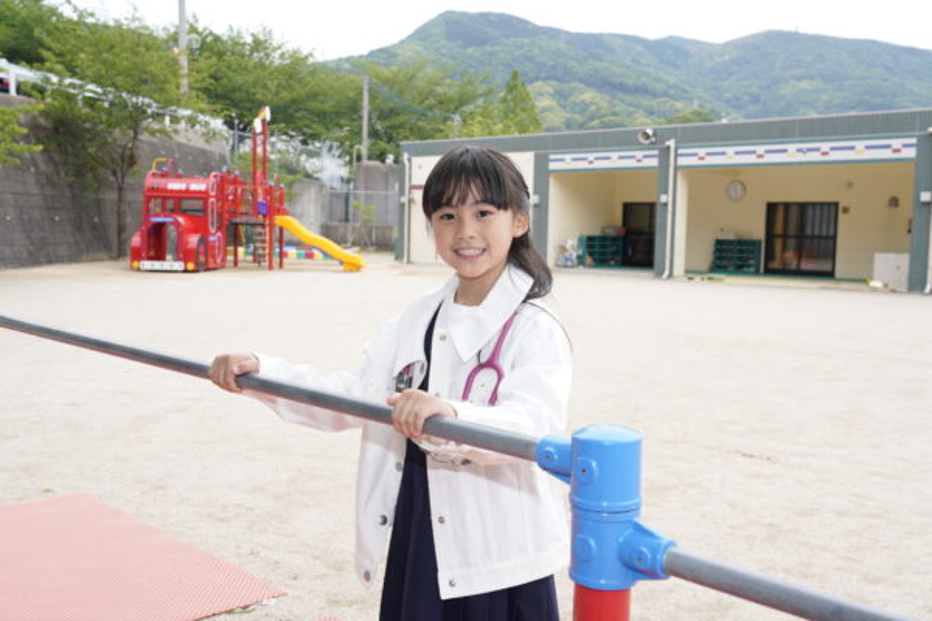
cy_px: 310
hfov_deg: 53.1
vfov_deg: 36.9
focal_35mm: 36
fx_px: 932
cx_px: 466
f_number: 7.1
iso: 400
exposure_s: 1/200
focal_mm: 36
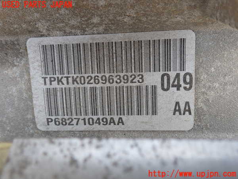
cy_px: 90
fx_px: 206
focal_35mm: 30
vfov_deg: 46.8
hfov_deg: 60.0
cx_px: 119
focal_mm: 5.4
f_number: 3.2
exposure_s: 1/100
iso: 100
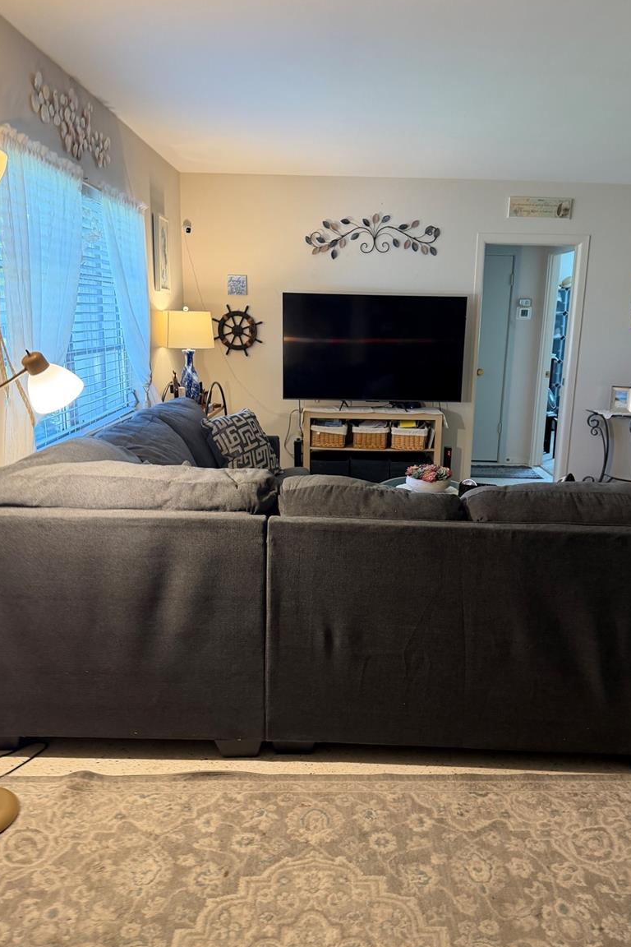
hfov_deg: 49.4
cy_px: 460
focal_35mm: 26
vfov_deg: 69.4
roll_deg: -2.6
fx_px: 684
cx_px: 354
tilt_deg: -10.9
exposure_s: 1/60
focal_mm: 6.76
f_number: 1.78
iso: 200
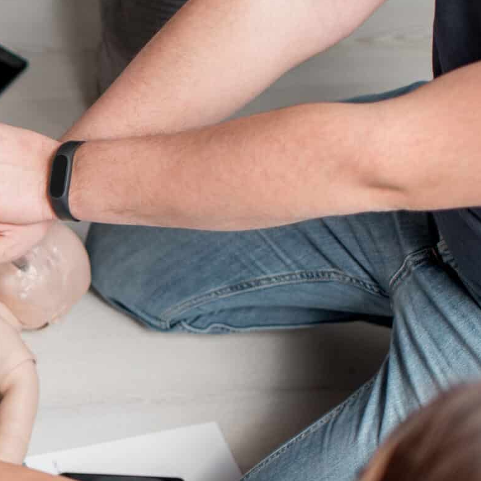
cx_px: -235
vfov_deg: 17.7
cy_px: 338
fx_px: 1541
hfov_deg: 16.3
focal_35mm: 98
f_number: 2.2
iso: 250
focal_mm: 35
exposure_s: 1/160
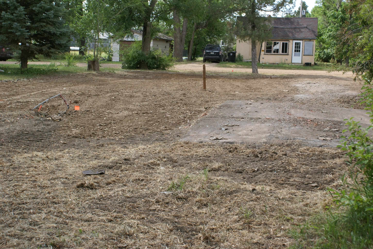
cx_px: 186
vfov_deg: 25.8
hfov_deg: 37.8
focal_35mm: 52
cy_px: 124
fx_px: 544
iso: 100
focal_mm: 35
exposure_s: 1/125
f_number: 8
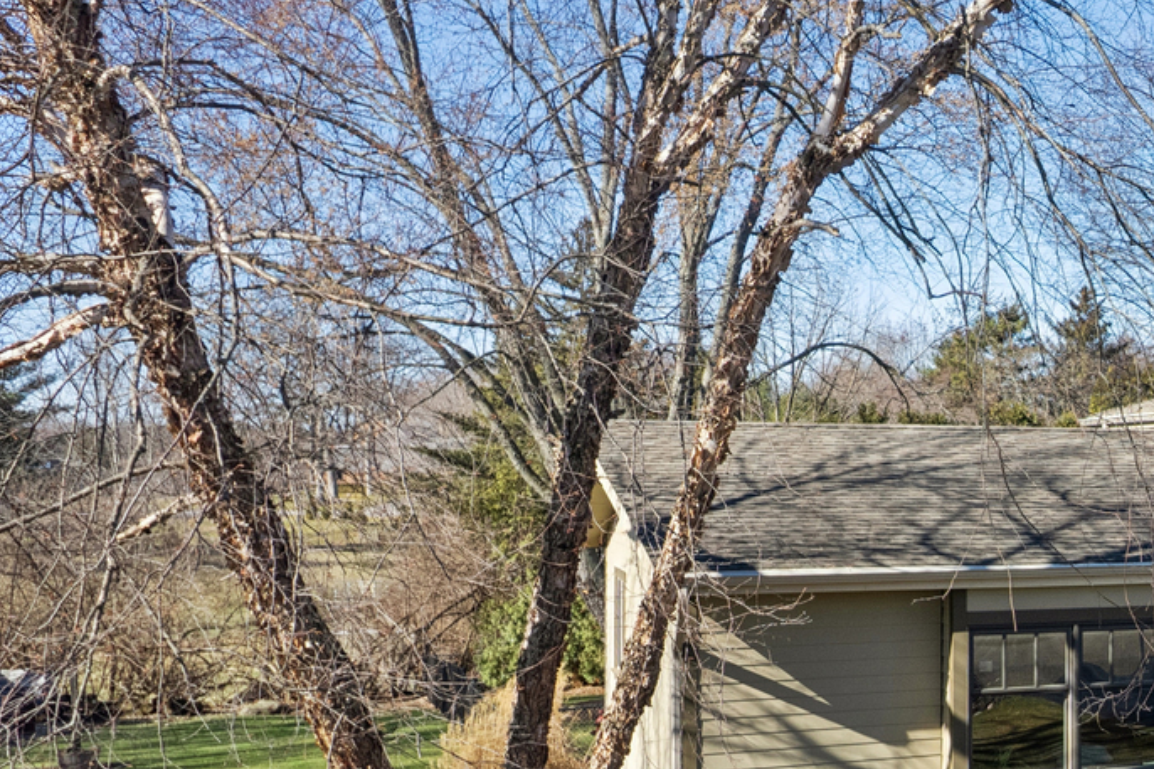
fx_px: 1666
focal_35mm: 52
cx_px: 1288
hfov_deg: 33.1
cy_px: 781
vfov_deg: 24.7
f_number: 2.8
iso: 120
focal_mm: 8.38
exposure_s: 1/1000
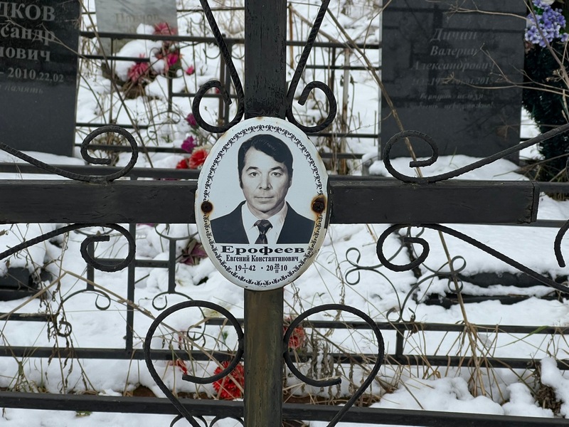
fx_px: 1266
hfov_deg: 25.3
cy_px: 214
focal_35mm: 77
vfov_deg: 19.1
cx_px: 284
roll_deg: -2.1
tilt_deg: -16.3
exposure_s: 1/99
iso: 64
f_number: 2.8
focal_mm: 9
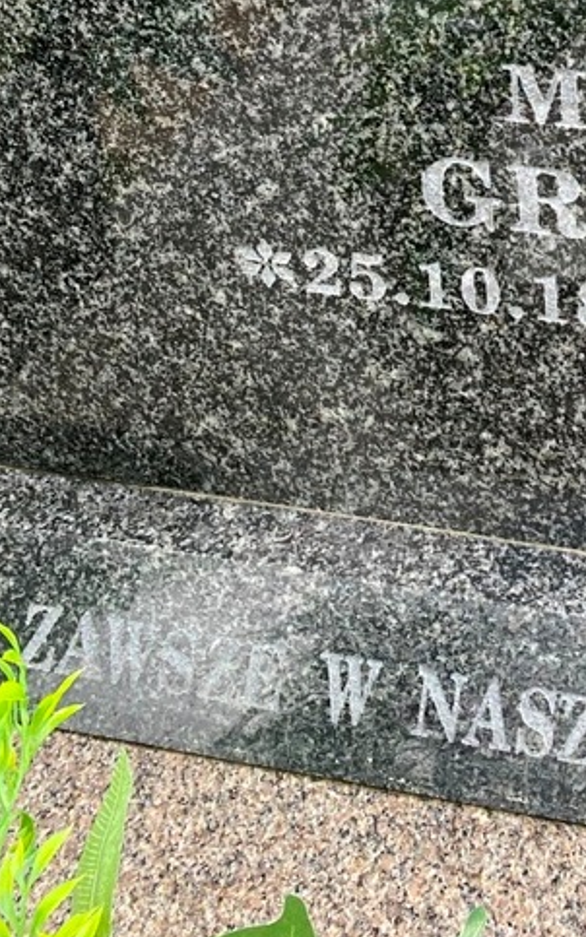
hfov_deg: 17.8
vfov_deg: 26.3
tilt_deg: -18.9
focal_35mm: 69
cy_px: -211
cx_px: 736
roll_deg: +2.6
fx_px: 1763
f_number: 1.8
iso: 32
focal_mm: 4.25
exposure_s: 1/180
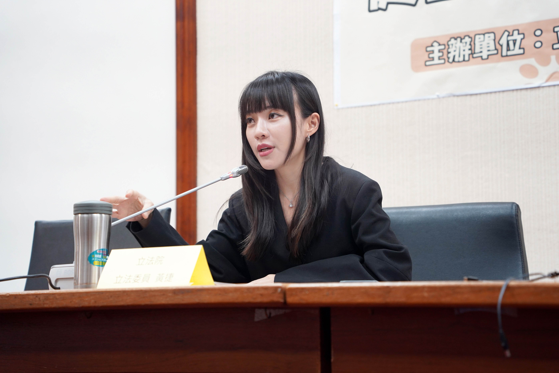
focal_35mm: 76
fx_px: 1180
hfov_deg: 26.7
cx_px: 284
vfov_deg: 17.9
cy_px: 178
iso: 1250
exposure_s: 1/125
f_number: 4
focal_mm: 71
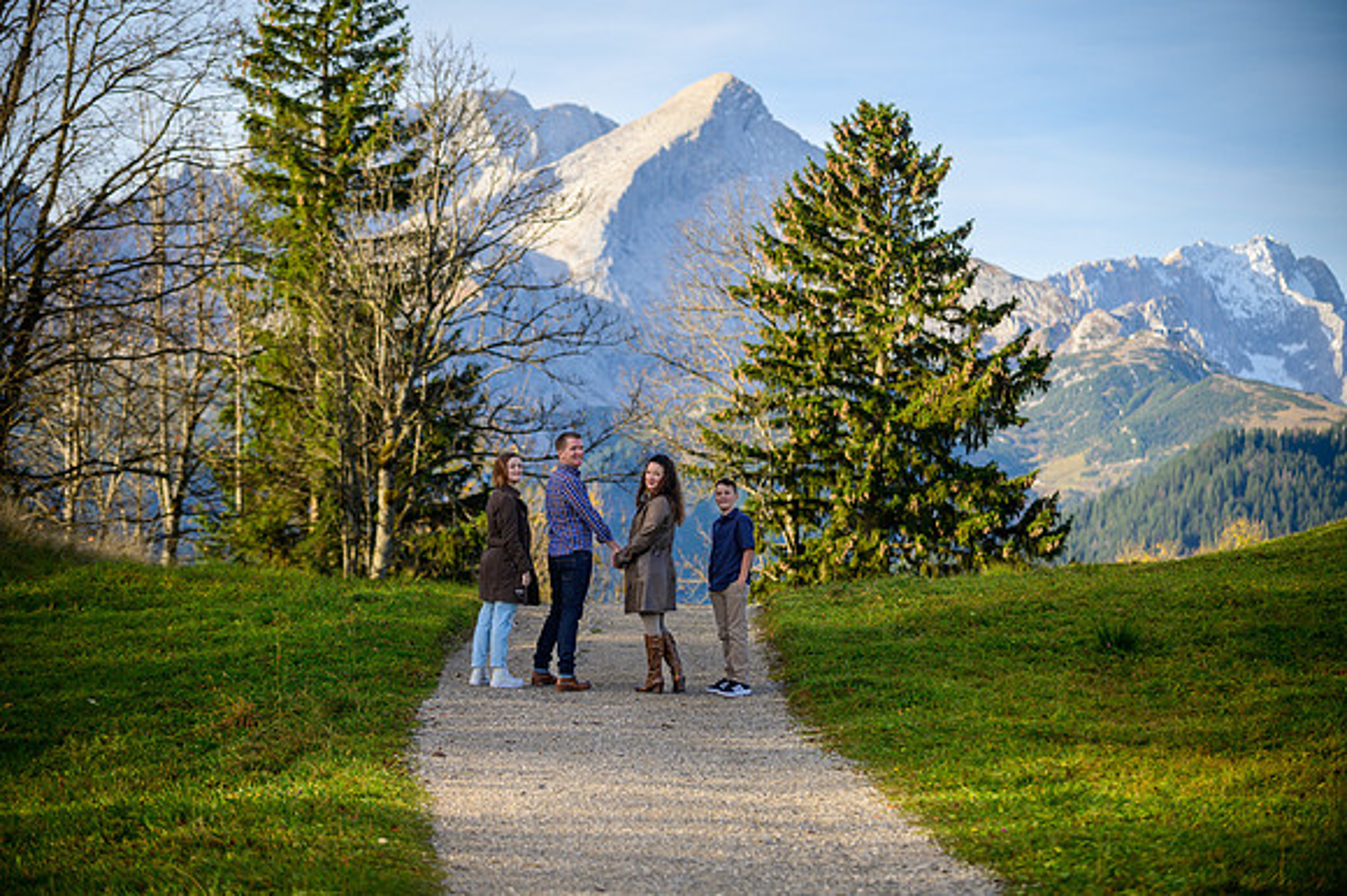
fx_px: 3814
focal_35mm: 102
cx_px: 674
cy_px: 448
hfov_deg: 20.0
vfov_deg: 13.4
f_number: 3.2
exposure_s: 1/1000
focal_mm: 102
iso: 100
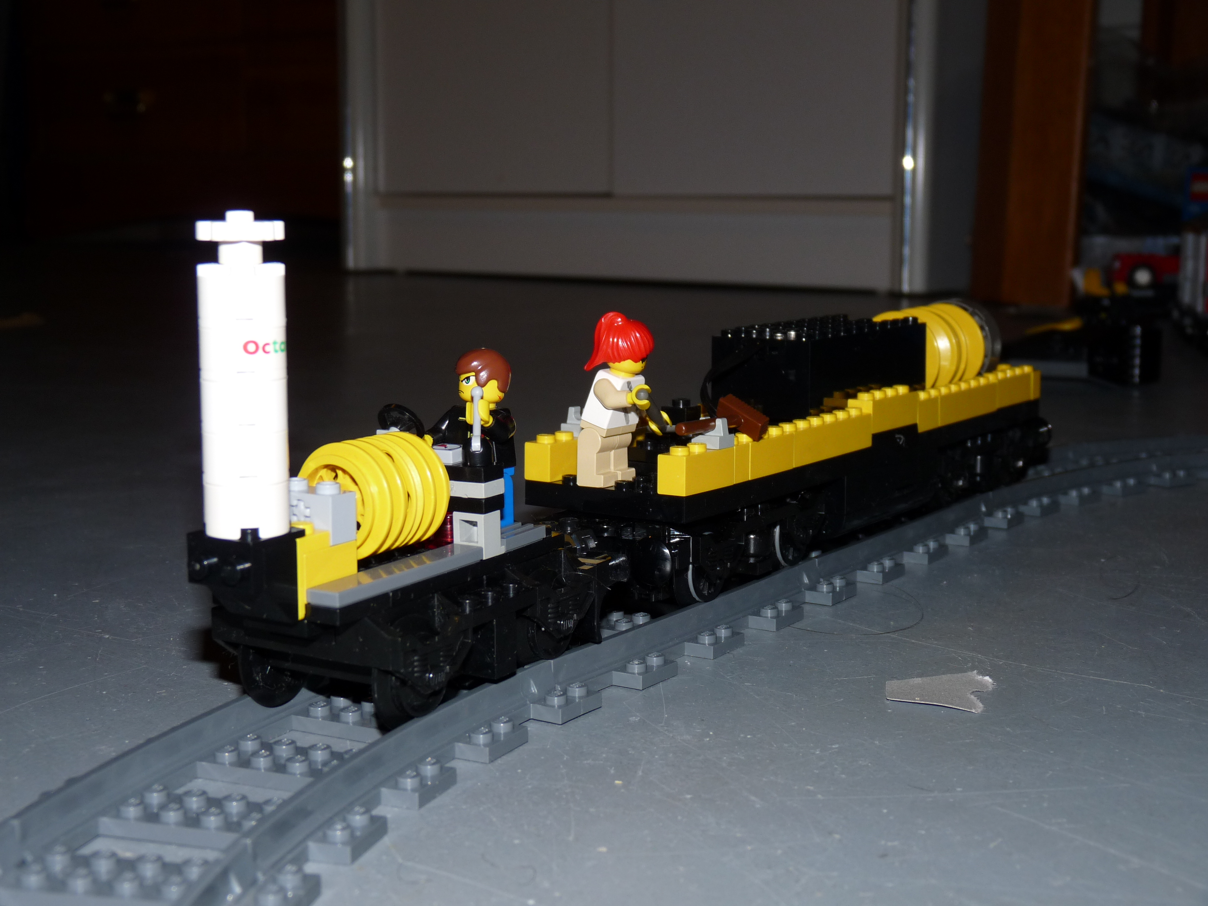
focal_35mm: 52
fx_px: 1815
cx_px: 604
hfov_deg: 36.8
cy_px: 453
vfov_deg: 28.0
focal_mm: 9.2
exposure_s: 1/125
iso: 100
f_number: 3.2
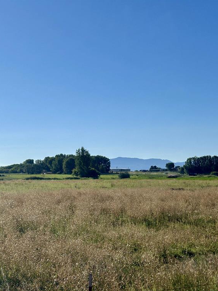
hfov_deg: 22.1
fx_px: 546
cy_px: 147
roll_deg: +0.0
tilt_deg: +2.8
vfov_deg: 29.8
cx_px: 29
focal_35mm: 65
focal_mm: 6.86
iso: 64
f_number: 1.78
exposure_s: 1/10870
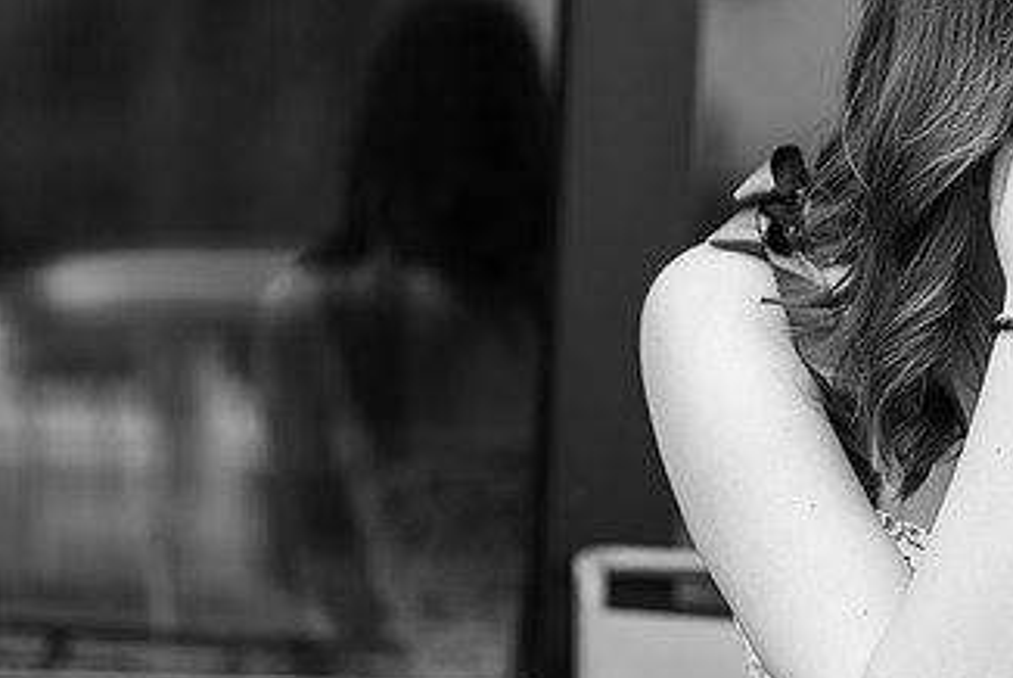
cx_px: 799
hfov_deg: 13.5
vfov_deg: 9.1
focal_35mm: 151
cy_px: 300
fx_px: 4253
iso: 250
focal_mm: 85
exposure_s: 1/500
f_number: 1.8
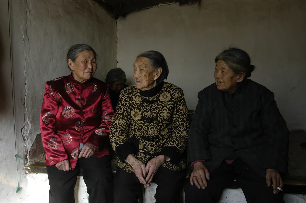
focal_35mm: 30
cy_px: 102
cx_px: 153
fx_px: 255
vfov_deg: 43.5
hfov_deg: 62.0
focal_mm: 20
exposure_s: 1/100
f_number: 3.5
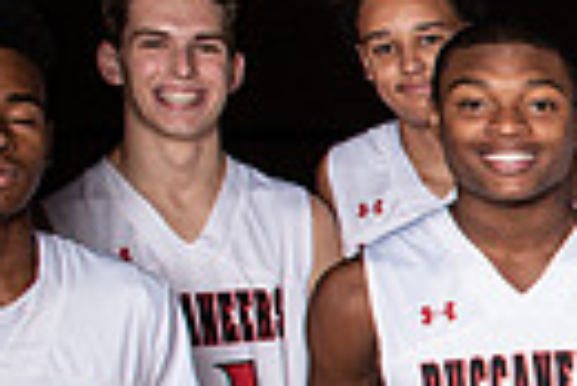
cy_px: 410
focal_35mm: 107
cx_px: 1194
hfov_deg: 15.0
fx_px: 1717
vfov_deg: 12.6
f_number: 14
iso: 320
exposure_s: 1/200
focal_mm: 24
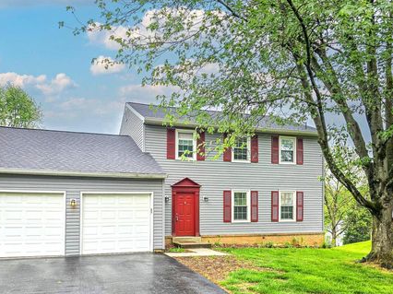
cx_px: 164
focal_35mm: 27
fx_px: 306
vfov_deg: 51.1
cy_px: 172
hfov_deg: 64.9
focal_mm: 6.3
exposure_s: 1/230
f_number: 1.7
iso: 12
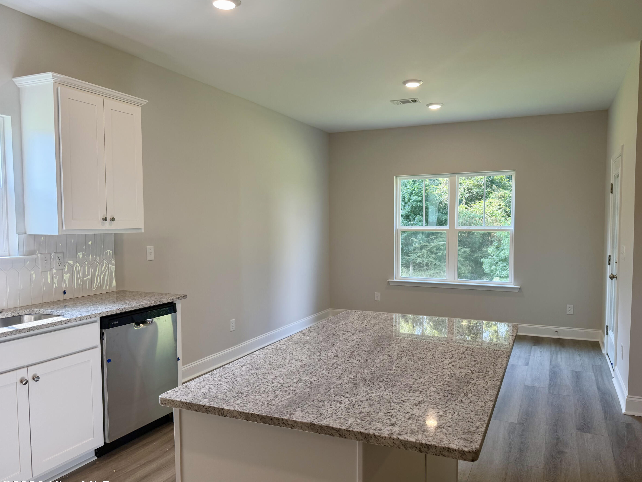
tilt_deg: -2.8
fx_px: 482
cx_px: 347
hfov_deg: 67.2
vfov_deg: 53.1
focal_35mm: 26
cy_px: 249
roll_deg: -0.2
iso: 100
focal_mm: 6.76
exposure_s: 1/174
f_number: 1.78
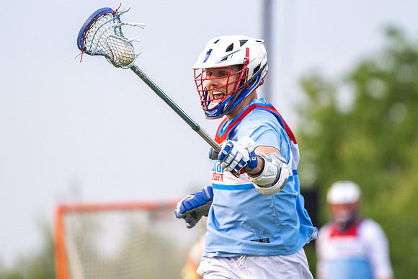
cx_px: 274
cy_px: 122
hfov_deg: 2.7
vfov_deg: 1.8
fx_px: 8716
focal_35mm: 751
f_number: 5.6
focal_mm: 500
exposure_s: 1/1000
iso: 4500
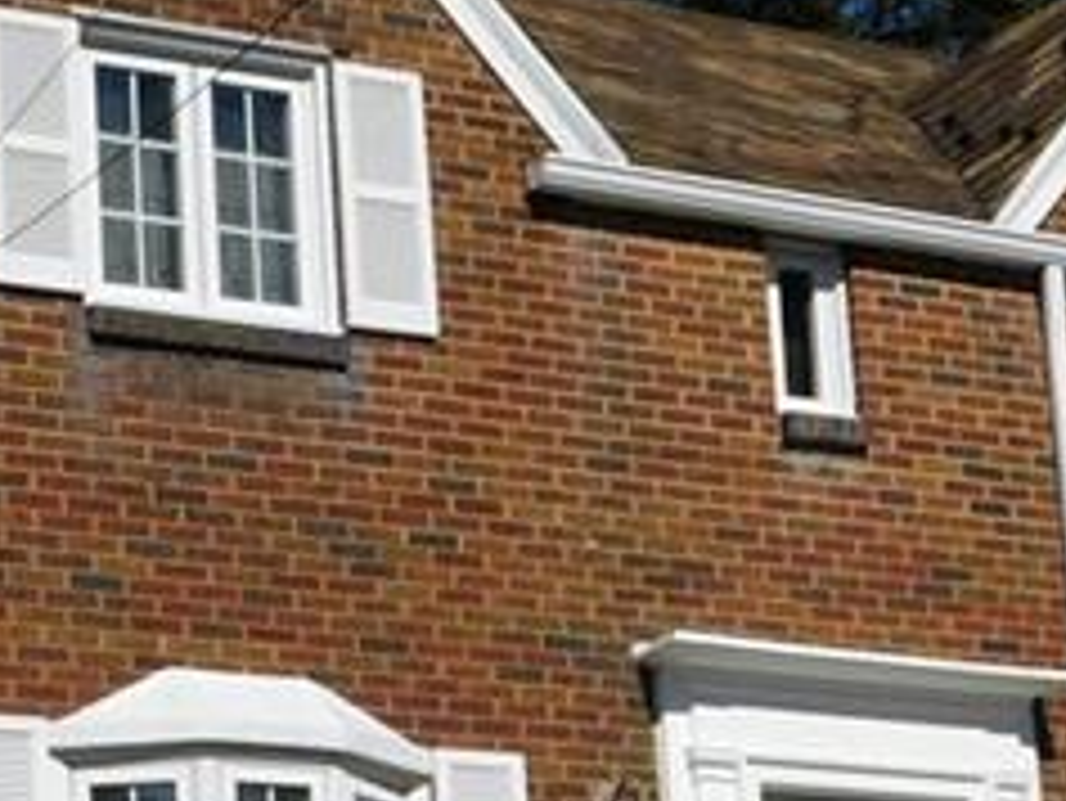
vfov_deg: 10.9
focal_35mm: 135
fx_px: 4159
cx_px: 315
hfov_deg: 14.6
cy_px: 716
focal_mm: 7.1
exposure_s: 1/640
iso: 125
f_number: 7.2
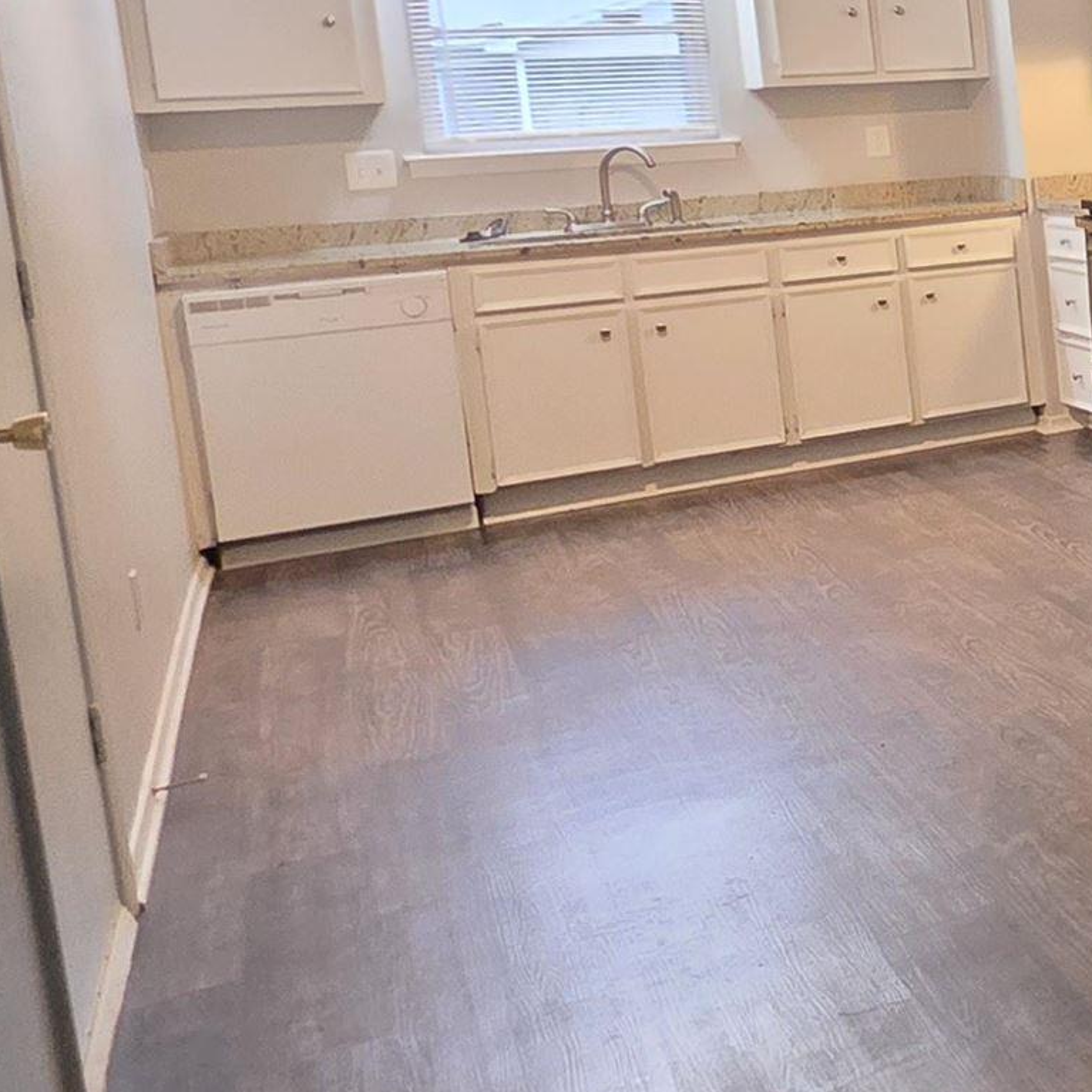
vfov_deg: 35.6
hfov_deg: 23.2
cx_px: 1885
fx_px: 1642
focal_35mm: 46
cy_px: 216
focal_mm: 2.2
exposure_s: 1/30
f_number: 1.9
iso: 1000
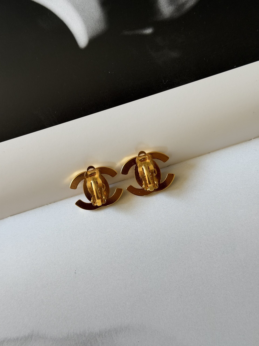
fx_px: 479
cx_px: 130
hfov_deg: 30.3
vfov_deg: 39.7
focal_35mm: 48
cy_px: 173
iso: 50
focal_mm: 6.76
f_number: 1.78
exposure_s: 1/170
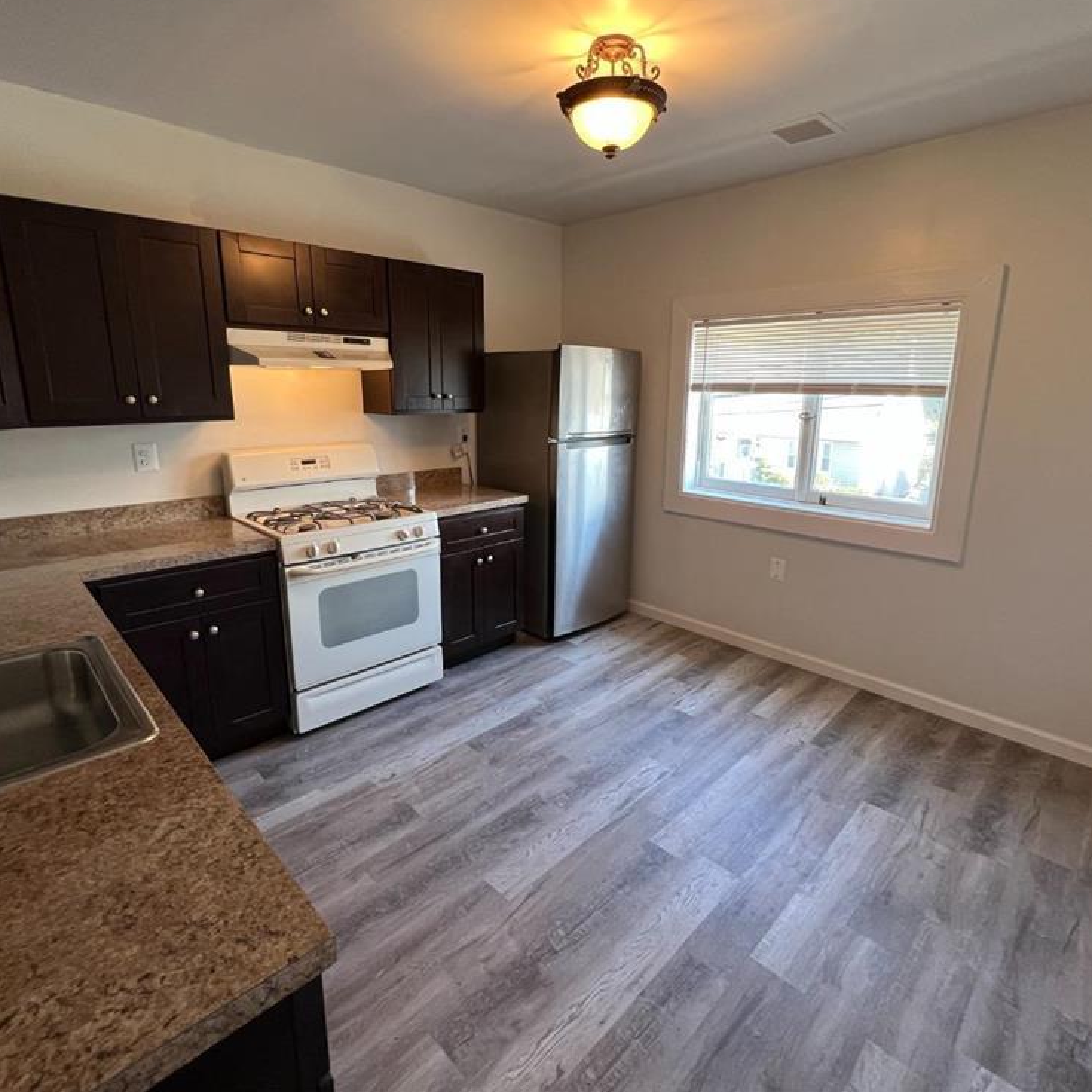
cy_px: 524
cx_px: 542
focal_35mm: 16
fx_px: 571
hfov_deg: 87.4
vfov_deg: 87.4
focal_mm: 1.57
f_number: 1.8
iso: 200
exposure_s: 1/120
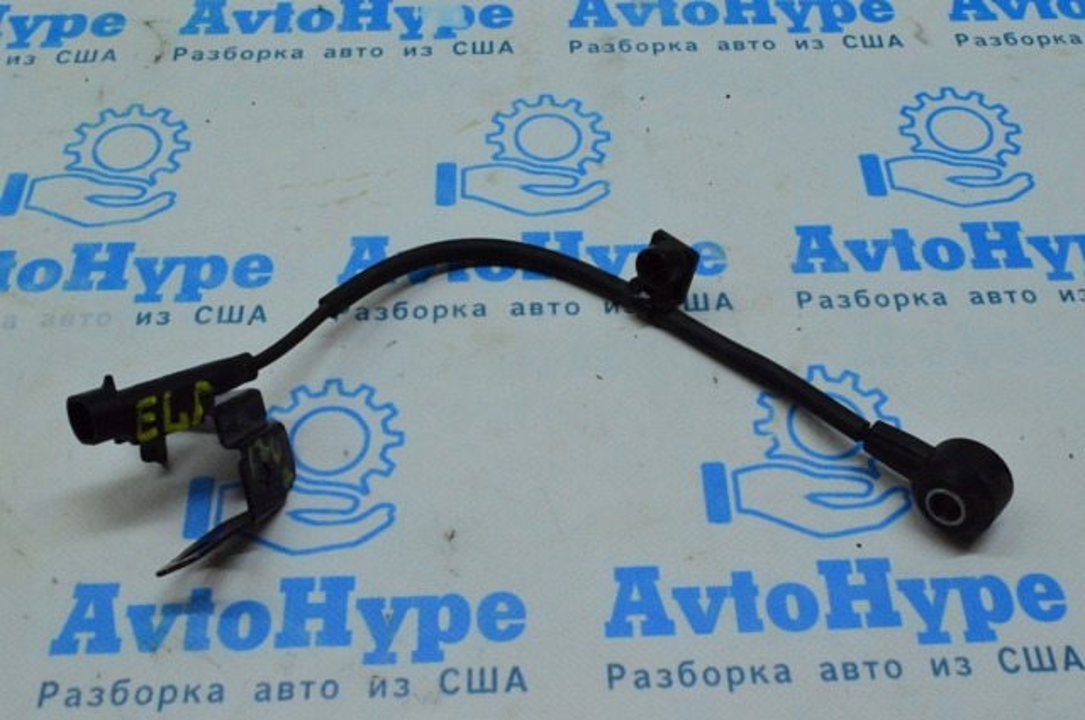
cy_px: 360
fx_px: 1264
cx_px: 542
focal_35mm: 42
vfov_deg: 31.8
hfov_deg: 46.5
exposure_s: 1/50
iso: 4500
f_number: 29
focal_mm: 28
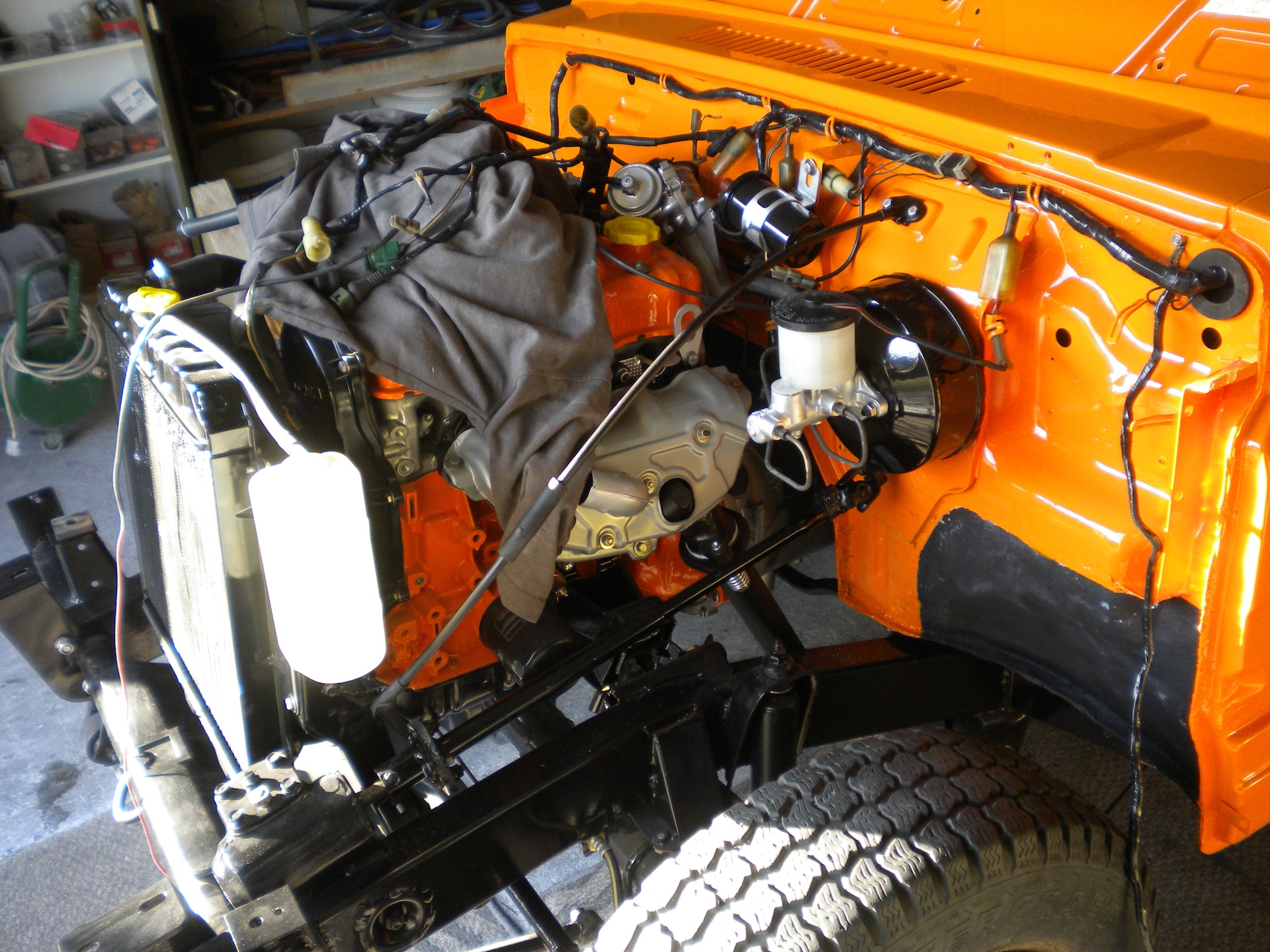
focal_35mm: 35
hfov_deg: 52.6
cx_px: 635
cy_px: 476
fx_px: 1284
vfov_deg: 40.7
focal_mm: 6.3
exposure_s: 1/61.8
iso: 155
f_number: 3.1
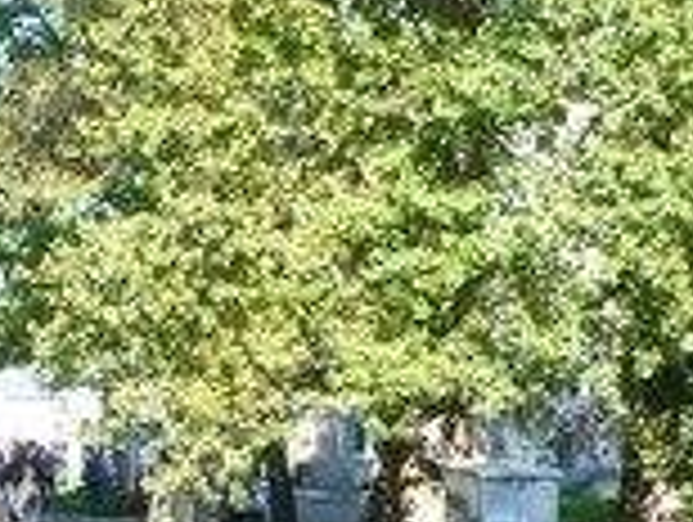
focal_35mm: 114
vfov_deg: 12.4
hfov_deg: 16.6
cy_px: 760
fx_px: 2286
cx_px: -97
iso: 80
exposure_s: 1/250
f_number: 2.8
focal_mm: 5.5
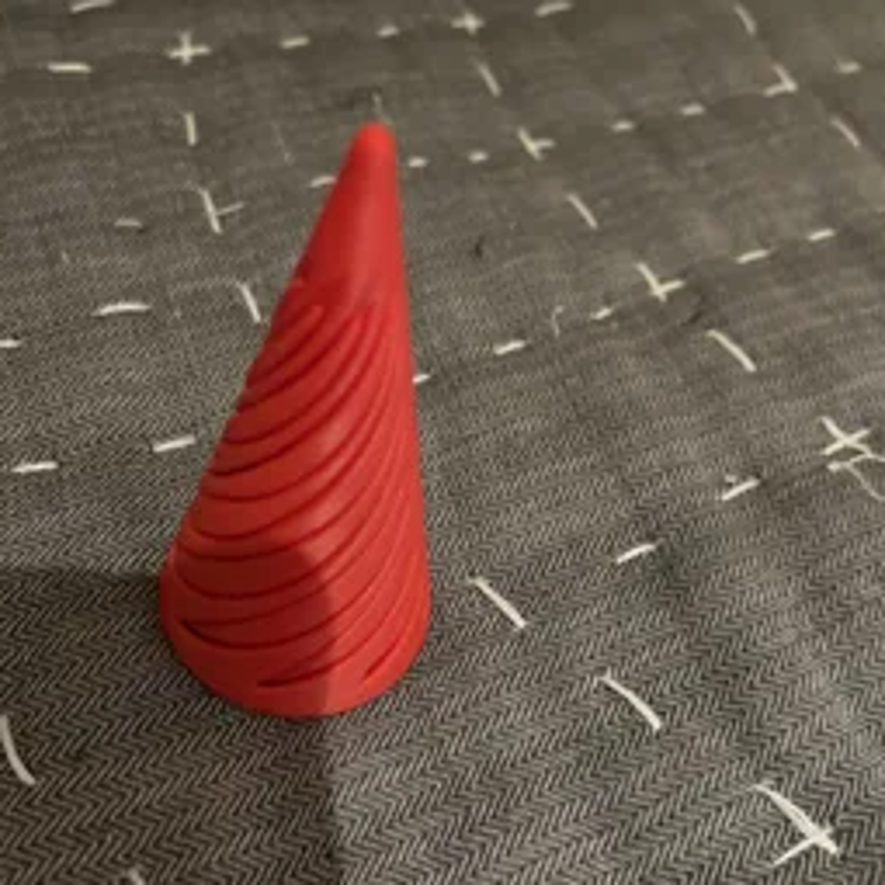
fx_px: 1041
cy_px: 555
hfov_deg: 46.0
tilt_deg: -54.0
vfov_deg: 45.6
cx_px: 416
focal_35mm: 36
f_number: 1.6
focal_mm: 5.1
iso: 800
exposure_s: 1/30
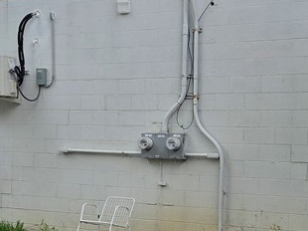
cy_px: 204
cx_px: 225
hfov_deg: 25.4
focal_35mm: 76
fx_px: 676
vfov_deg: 19.0
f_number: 1.8
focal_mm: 5.4
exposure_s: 1/3009
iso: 80
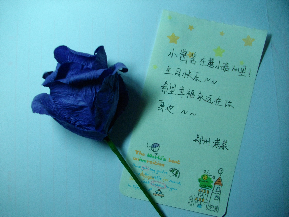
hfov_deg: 56.8
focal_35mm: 32
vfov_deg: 44.2
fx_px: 267
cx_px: 144
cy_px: 108
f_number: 2.9
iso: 200
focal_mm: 5.7
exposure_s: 1/80
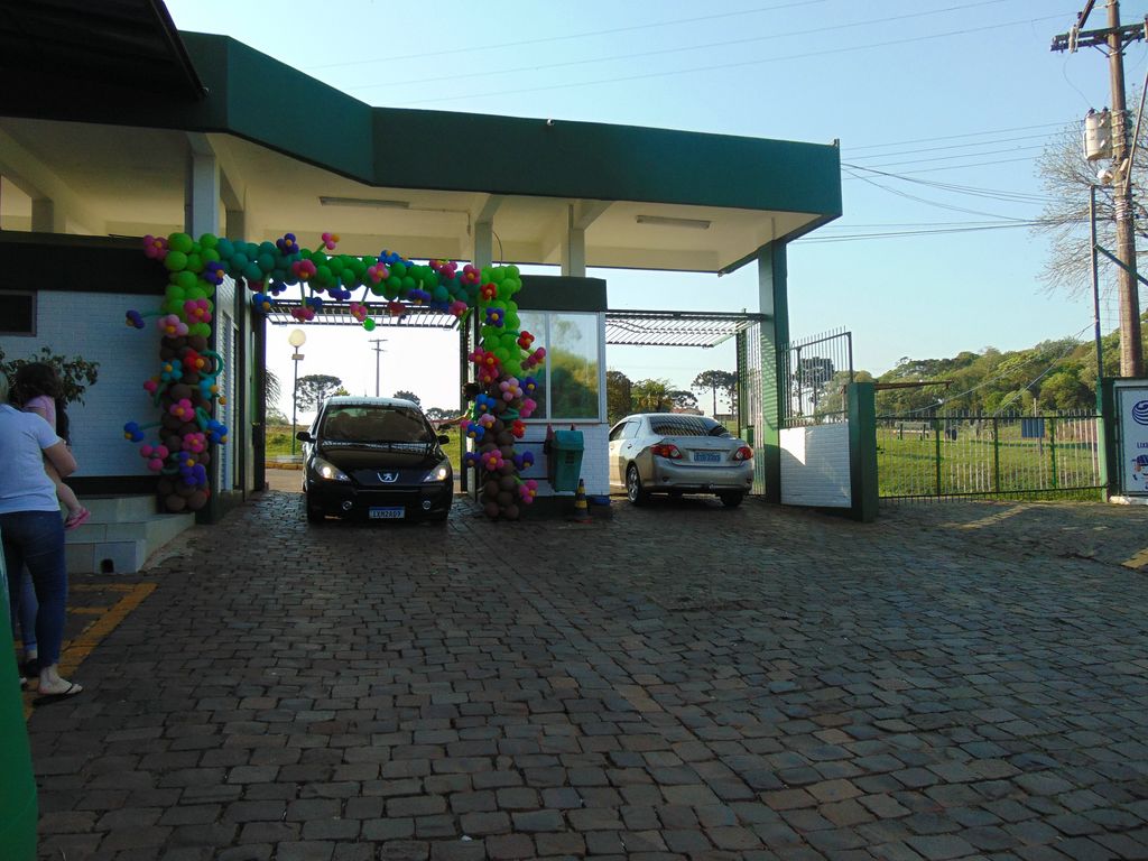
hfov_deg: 69.4
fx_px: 829
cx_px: 574
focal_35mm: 25
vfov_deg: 54.9
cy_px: 430
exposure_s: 1/640
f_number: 3
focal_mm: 4.5
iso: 80
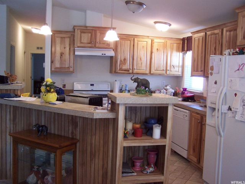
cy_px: 92
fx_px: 269
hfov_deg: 49.0
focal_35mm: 38
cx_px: 122
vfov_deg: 37.7
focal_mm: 6.3
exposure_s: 1/20
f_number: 2.8
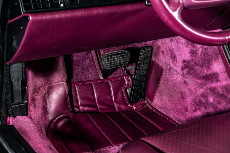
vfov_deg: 19.5
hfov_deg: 28.8
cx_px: 115
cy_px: 76
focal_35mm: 70
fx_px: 447
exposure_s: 1/100
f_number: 10
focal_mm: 70
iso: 200
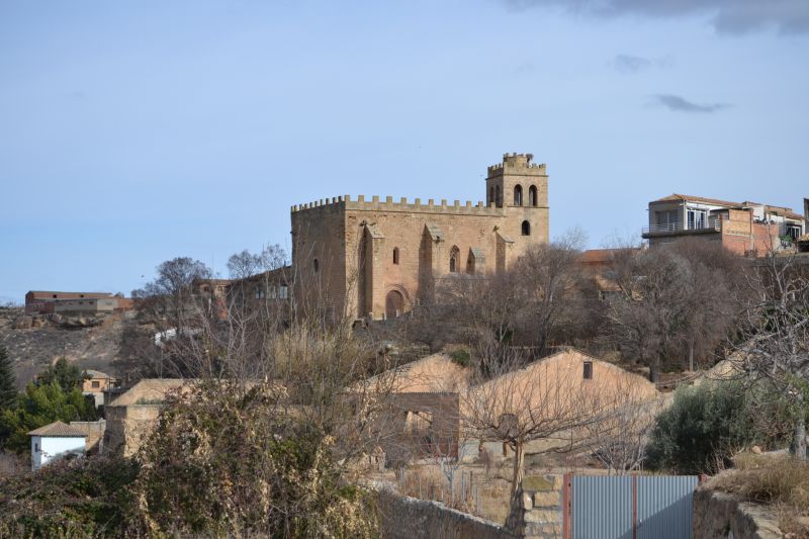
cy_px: 270
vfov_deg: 16.5
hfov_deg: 24.6
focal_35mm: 82
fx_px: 1853
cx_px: 404
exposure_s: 1/640
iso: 100
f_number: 5.6
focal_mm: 55
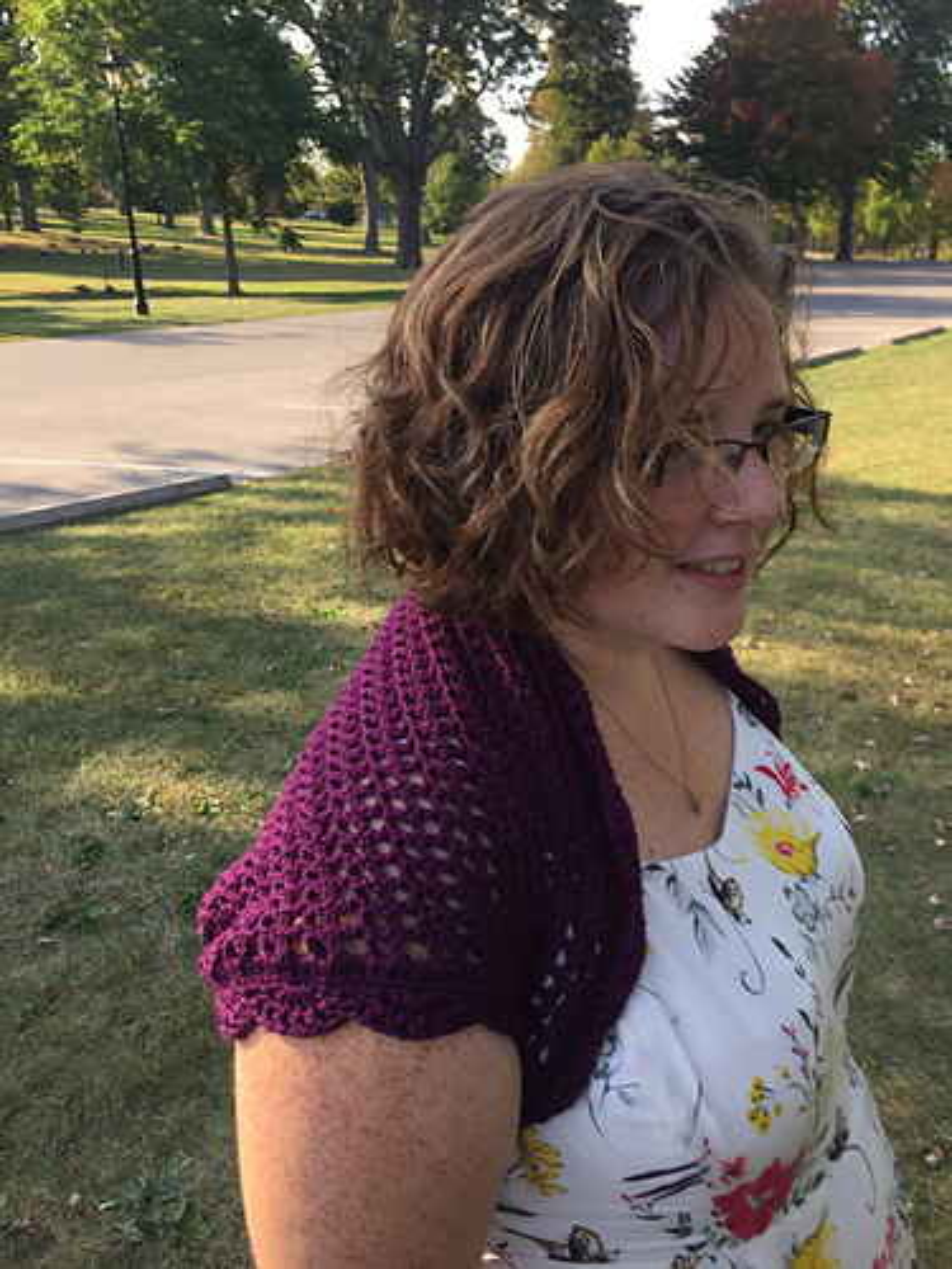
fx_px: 1063
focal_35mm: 29
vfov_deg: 61.7
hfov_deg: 48.2
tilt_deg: -19.6
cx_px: 476
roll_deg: +3.3
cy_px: 634
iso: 32
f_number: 2.2
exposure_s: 1/335
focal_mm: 4.15
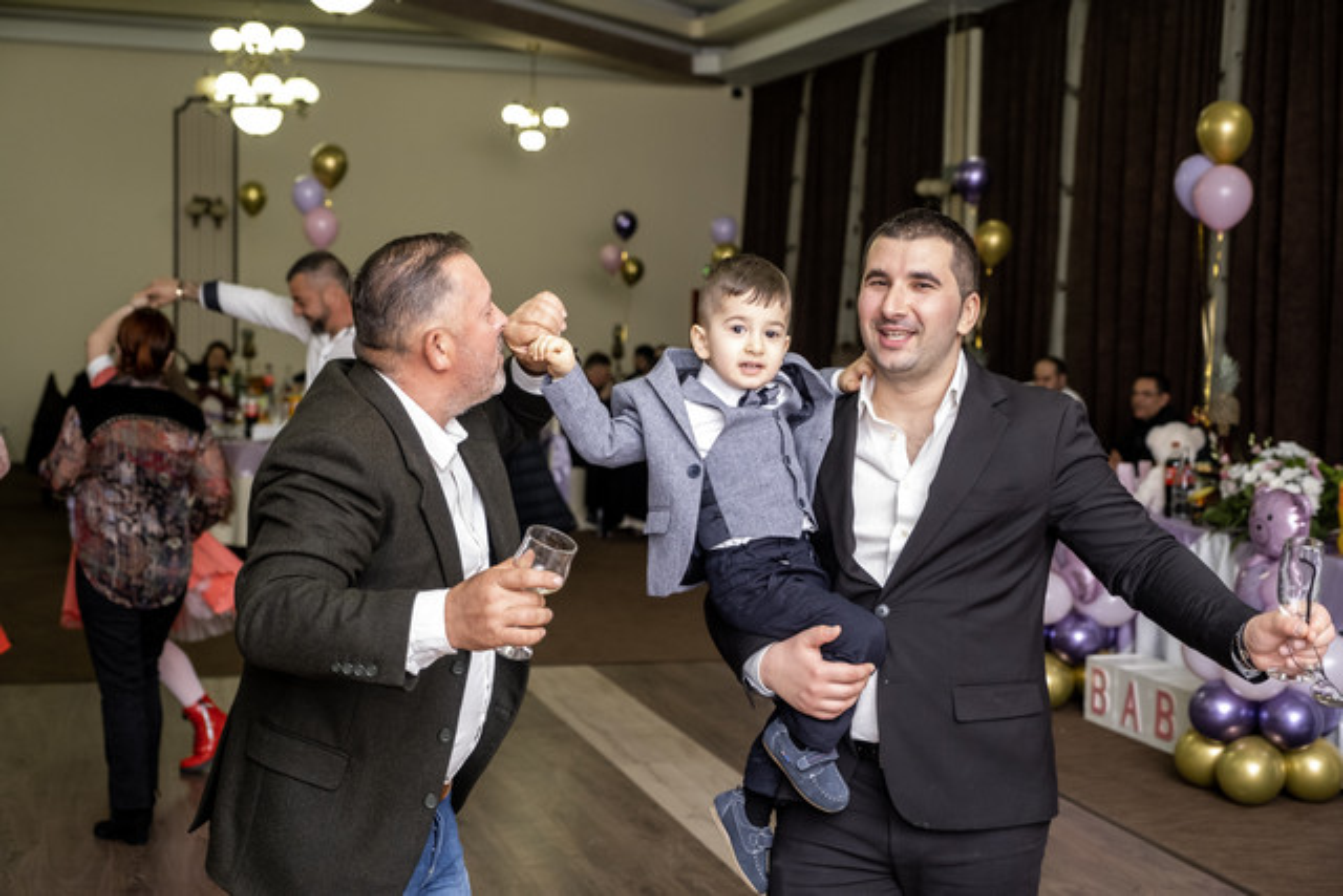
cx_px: 672
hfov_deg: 36.2
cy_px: 448
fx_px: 2052
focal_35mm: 55
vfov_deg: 24.6
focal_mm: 36.5
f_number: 2.8
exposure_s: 1/125
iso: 1250
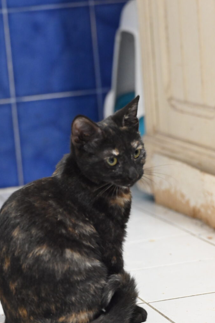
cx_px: 110
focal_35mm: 130
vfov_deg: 15.8
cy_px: 156
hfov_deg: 10.5
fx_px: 1165
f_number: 6.7
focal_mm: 115
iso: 8000
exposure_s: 1/30
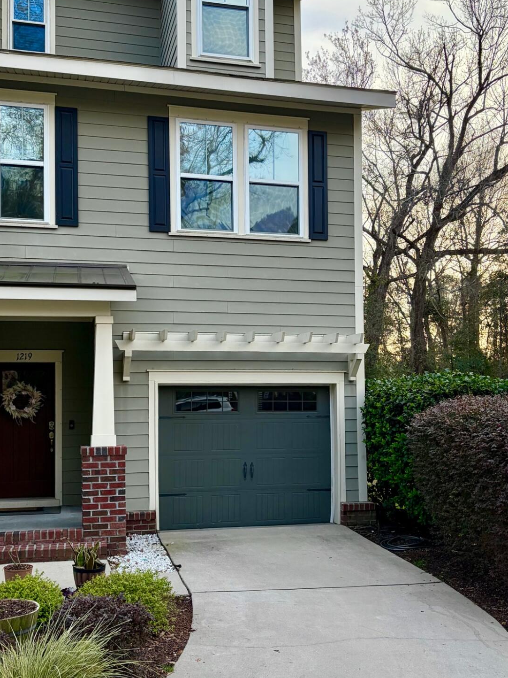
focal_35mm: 36
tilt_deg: +9.4
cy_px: 238
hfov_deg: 39.6
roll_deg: -1.1
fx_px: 704
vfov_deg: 50.6
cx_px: 267
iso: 40
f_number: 1.6
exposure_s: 1/191
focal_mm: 5.96
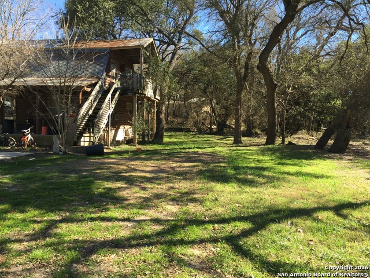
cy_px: 139
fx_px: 310
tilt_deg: -6.7
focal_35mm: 29
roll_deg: -2.8
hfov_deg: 61.7
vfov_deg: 48.2
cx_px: 185
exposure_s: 1/534
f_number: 2.2
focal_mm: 4.15
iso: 32
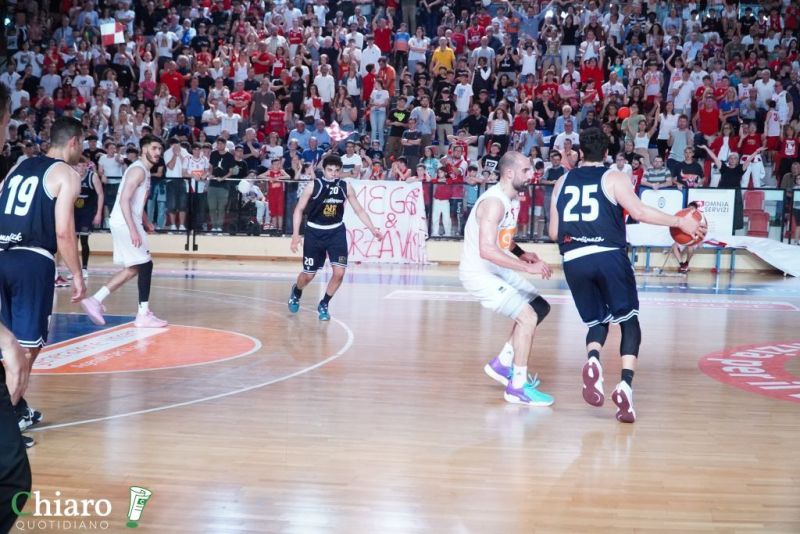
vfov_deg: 28.1
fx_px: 1067
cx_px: 400
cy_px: 267
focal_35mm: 48
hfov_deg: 41.1
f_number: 4
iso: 5000
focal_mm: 32
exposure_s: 1/800
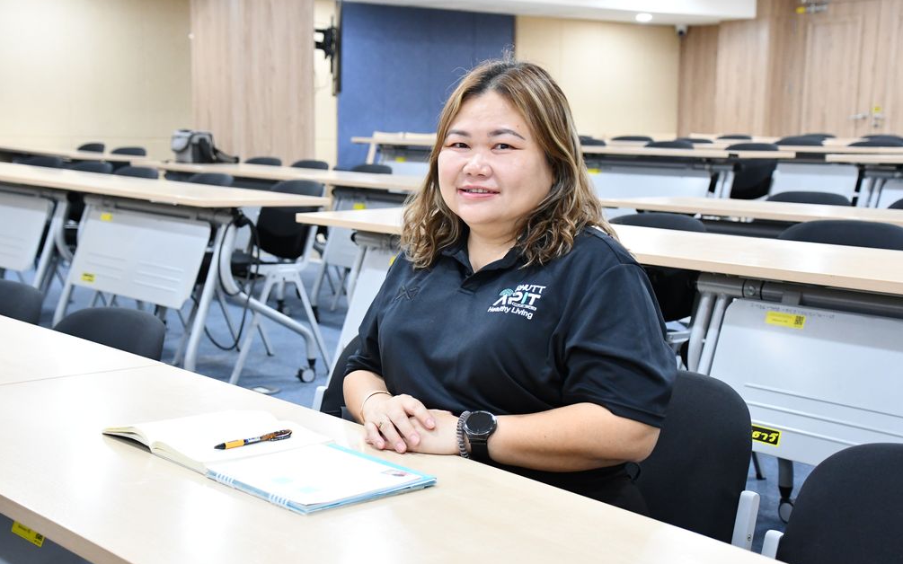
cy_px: 271
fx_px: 1329
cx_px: 458
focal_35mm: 54
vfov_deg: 24.0
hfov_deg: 37.5
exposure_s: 1/100
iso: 3200
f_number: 4.2
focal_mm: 35
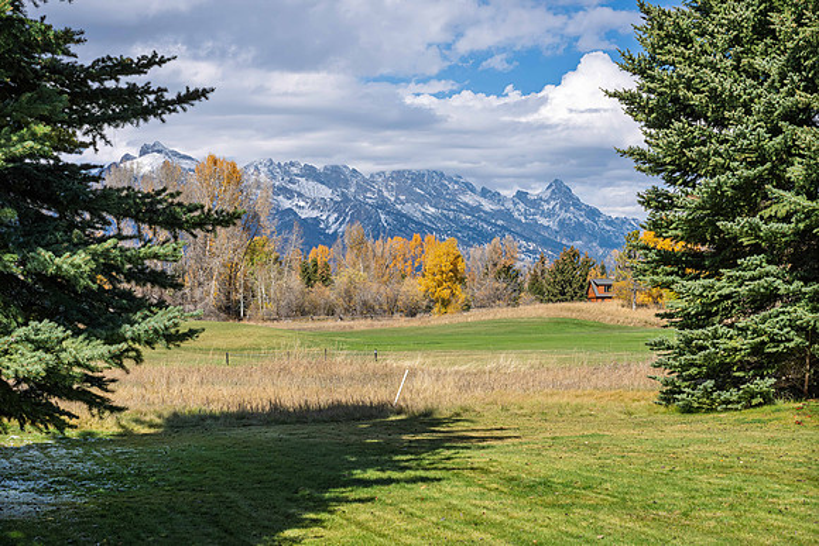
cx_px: 410
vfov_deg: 21.3
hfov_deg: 31.4
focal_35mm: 64
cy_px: 273
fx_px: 1456
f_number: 13
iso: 400
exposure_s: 1/640
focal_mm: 64
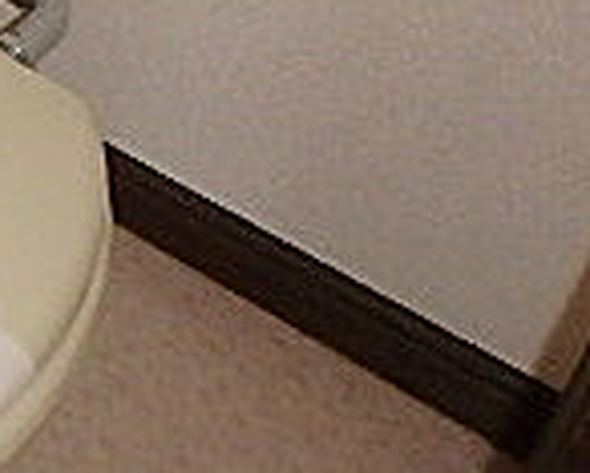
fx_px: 1573
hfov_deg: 17.0
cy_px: -198
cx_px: -505
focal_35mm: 90
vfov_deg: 15.9
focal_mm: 3.7
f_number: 3.5
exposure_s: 1/30
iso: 400
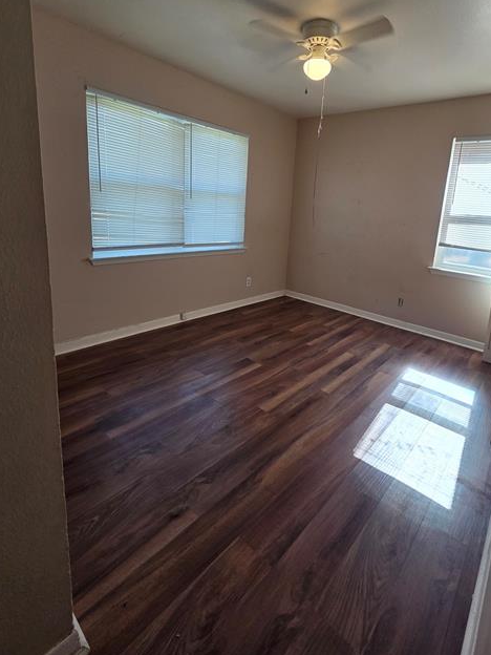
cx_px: 279
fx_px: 303
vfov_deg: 93.7
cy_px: 274
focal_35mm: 16
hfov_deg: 77.7
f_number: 2.2
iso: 80
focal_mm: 2.2
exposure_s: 1/120
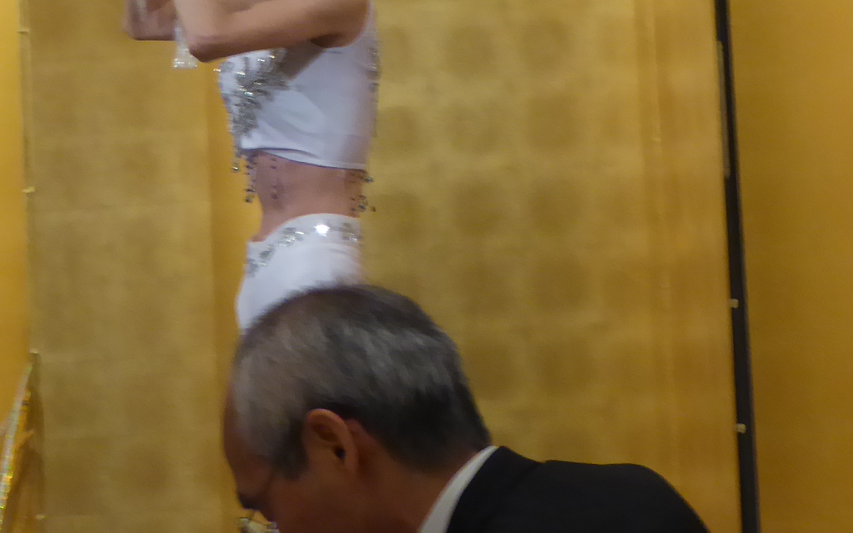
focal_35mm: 199
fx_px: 4625
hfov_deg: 10.5
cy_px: -131
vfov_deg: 6.5
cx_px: 399
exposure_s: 1/30
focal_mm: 14.1
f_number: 4.7
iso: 400
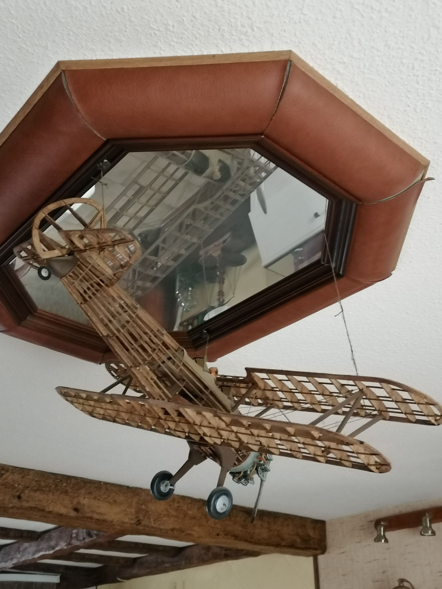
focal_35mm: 38
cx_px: 227
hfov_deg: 37.7
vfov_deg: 49.0
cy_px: 300
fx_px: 647
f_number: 1.8
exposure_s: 1/25
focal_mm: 5.3
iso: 640
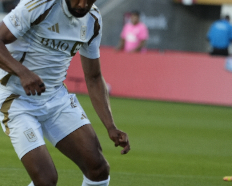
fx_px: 3770
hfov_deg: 3.5
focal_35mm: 549
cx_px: -73
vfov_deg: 2.8
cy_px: 104
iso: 500
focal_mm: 146.8
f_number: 2.8
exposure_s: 1/1600
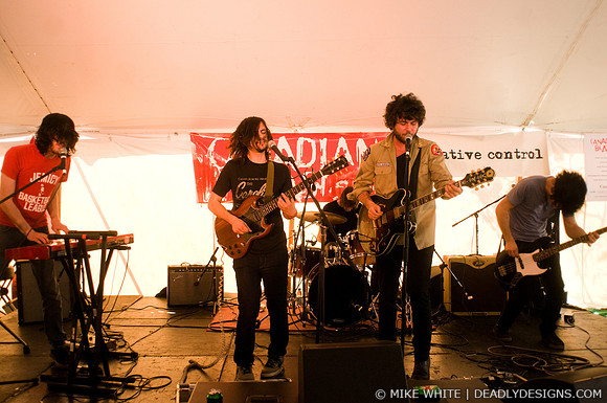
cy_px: 202
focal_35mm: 30
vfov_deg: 43.5
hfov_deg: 62.0
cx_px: 304
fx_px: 505
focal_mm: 20
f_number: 3.2
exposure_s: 1/160
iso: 800
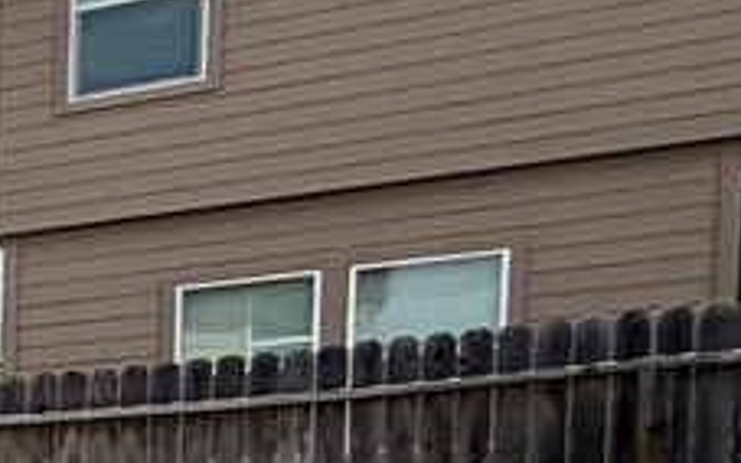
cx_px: -1368
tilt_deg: -3.7
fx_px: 1899
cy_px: 779
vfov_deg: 12.9
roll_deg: +3.3
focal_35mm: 94
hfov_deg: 12.2
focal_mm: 2.22
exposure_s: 1/1125
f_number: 2.2
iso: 20
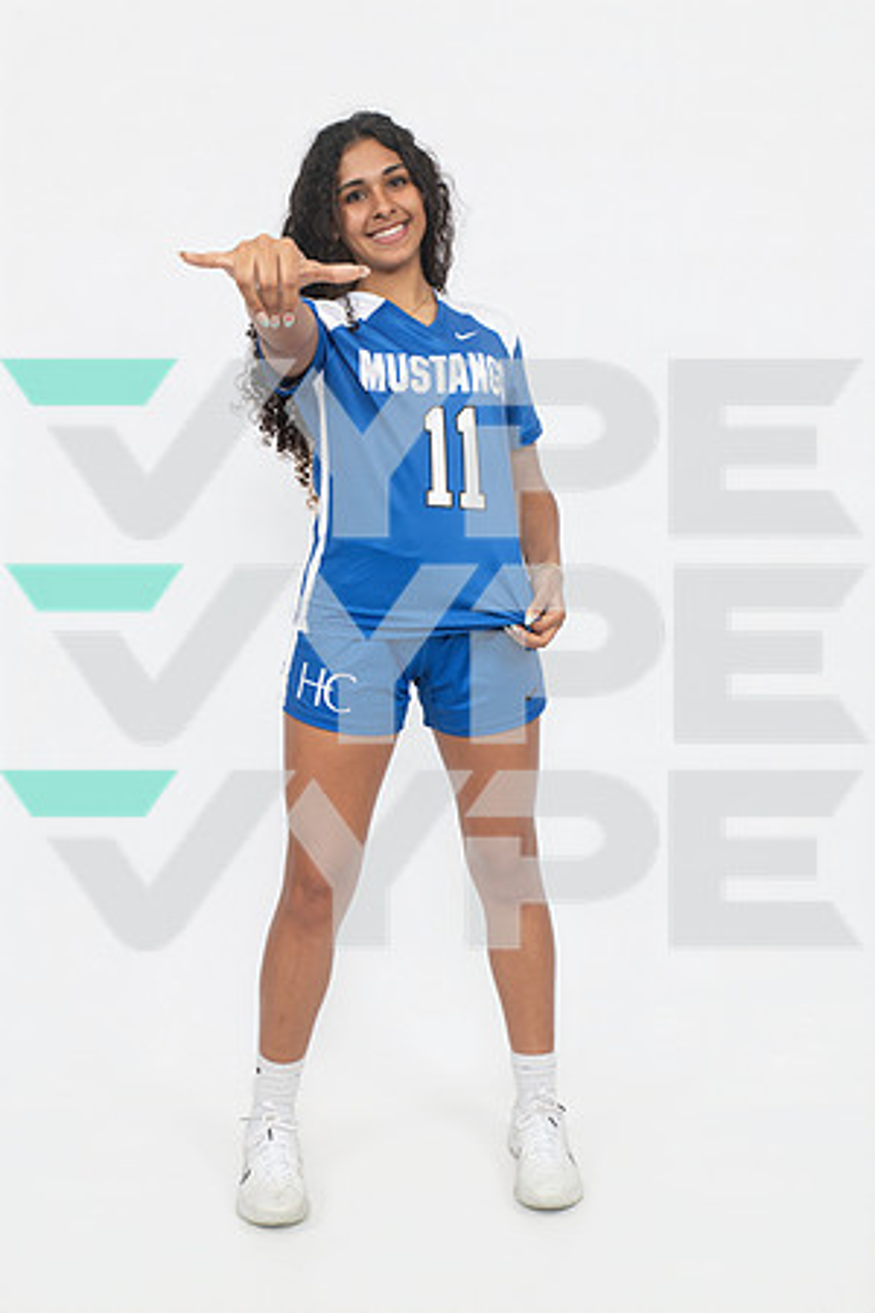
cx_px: 438
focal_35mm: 40
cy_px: 656
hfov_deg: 33.4
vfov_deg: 48.5
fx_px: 1458
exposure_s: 1/250
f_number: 8
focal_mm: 40
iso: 320
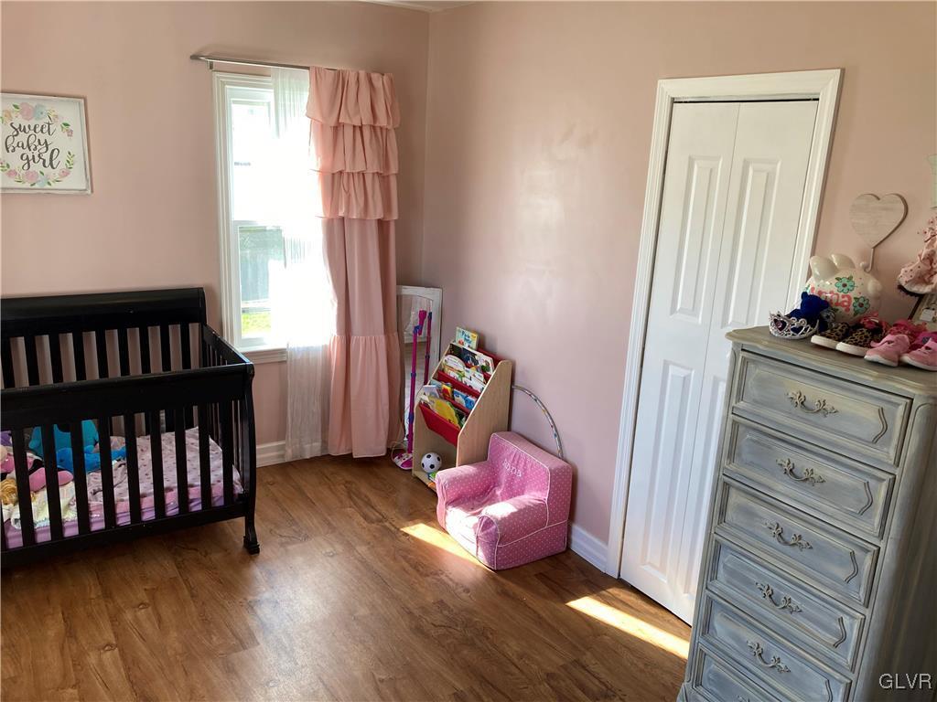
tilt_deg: -15.3
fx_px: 758
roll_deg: -3.8
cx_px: 468
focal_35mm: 28
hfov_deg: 63.4
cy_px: 351
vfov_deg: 49.7
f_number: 1.8
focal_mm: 3.99
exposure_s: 1/120
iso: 40
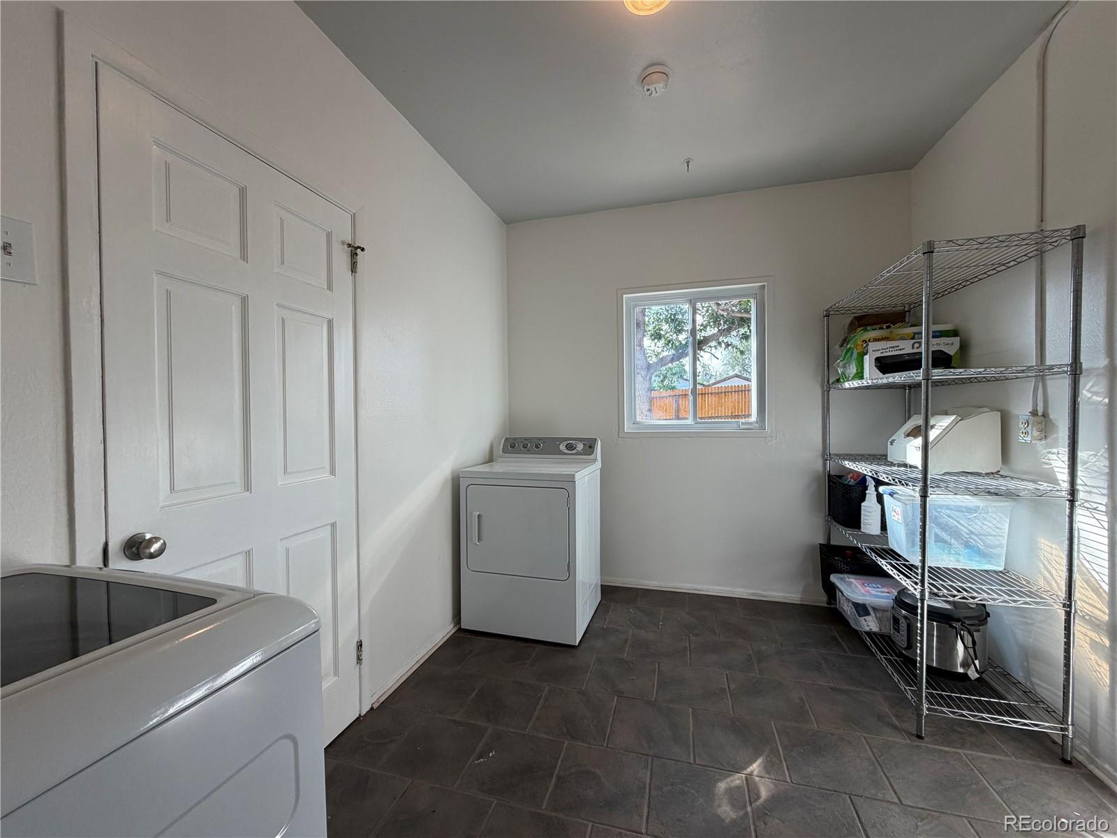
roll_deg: +0.8
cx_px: 558
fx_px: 452
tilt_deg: -0.7
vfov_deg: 85.7
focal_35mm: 14
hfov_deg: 102.1
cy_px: 419
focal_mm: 2.22
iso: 100
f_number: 2.2
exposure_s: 1/120
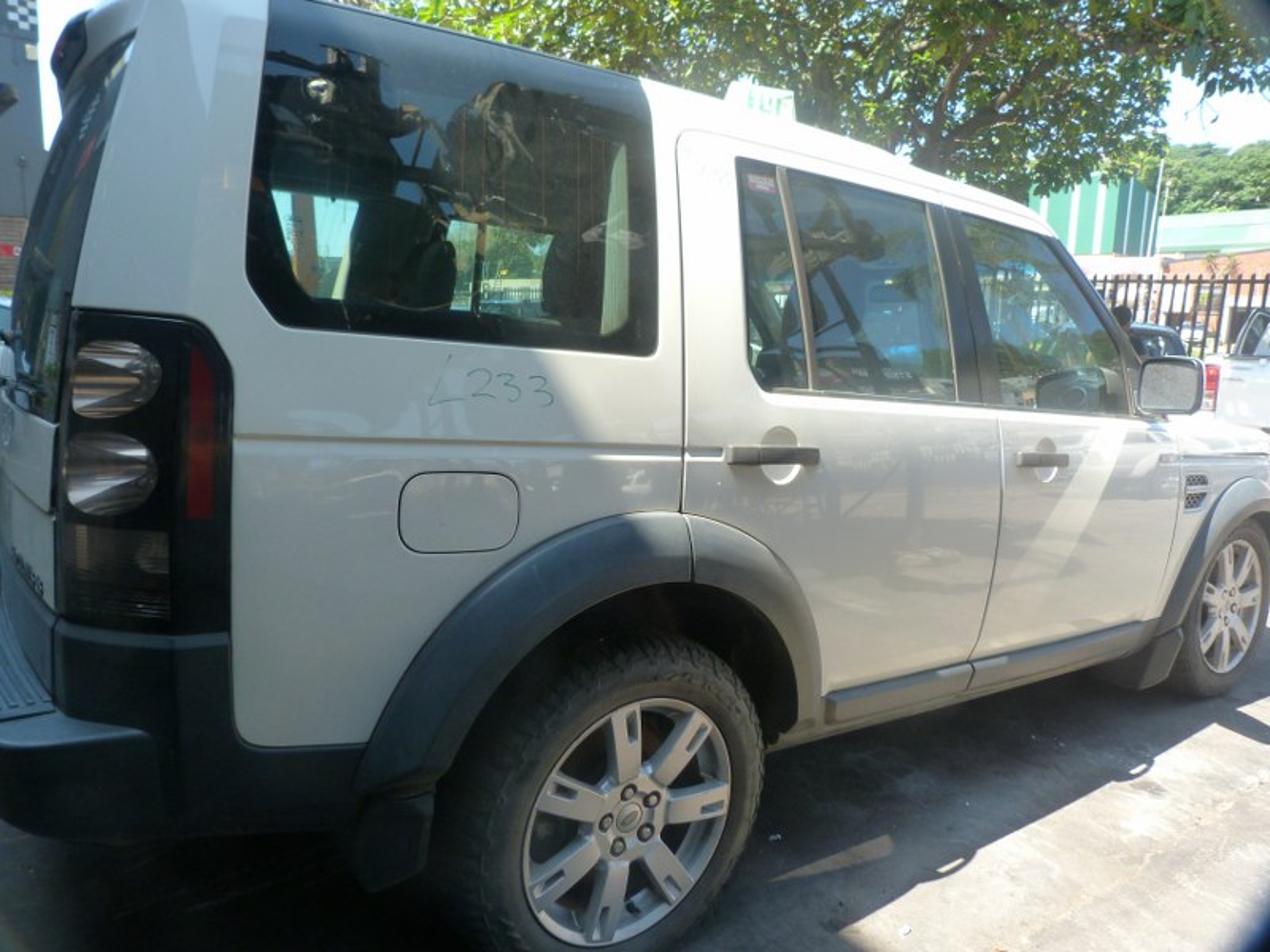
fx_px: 917
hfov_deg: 69.4
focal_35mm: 25
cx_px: 635
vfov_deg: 54.9
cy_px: 476
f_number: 3.6
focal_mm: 4.5
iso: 125
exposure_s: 1/125
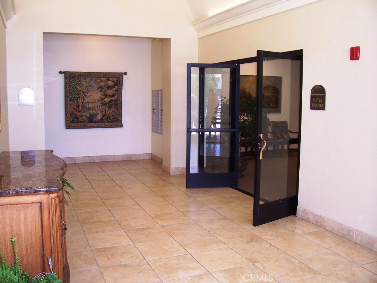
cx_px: 188
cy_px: 142
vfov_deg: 41.8
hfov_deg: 54.0
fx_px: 370
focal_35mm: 34
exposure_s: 1/60
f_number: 2.7
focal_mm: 5.6
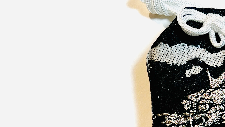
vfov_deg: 13.1
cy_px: 133
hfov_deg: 22.7
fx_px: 543
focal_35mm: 91
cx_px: 209
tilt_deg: -73.2
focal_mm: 5.7
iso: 40
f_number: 1.5
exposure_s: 1/100
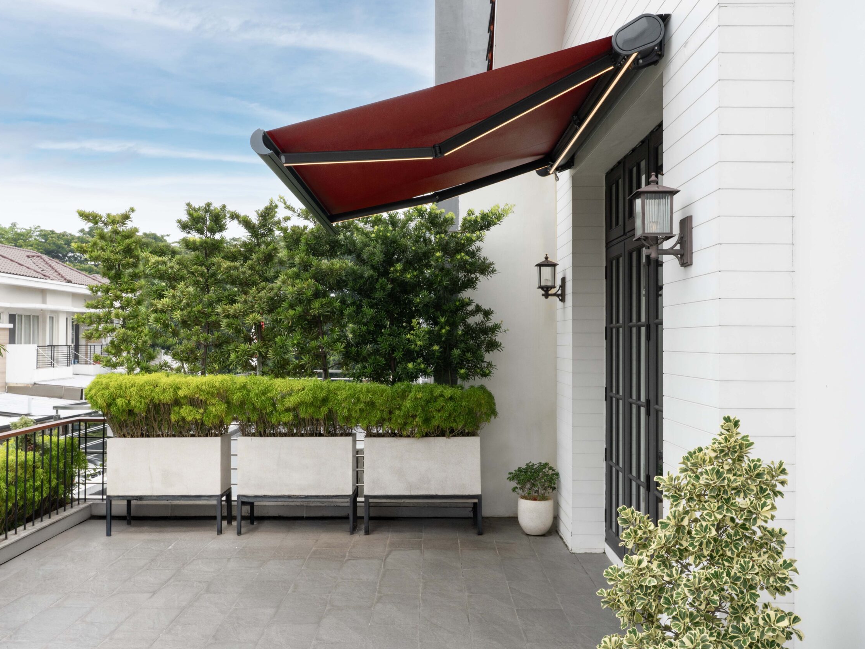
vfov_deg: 42.0
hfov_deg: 54.2
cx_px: 400
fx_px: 844
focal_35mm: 34
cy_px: 323
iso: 500
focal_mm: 30.7
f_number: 16
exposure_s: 1/100
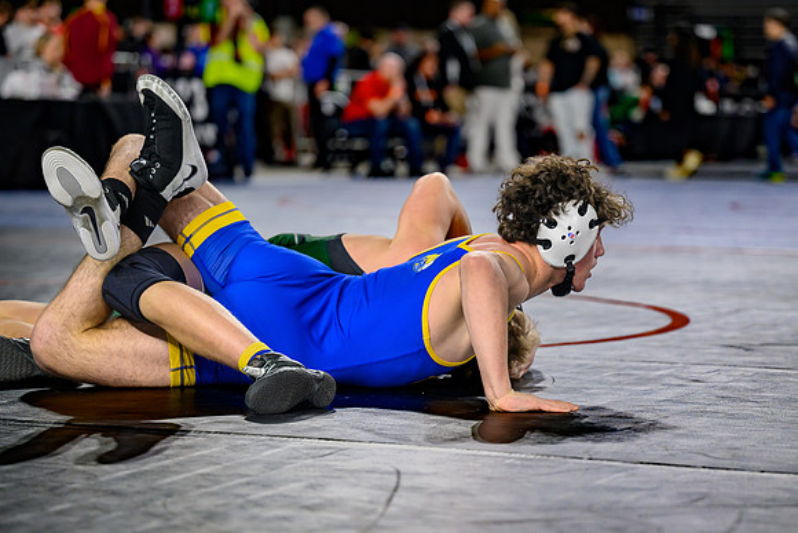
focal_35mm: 118
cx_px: 448
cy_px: 328
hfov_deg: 17.3
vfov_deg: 11.6
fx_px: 2616
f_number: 2.8
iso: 900
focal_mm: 95
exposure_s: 1/800
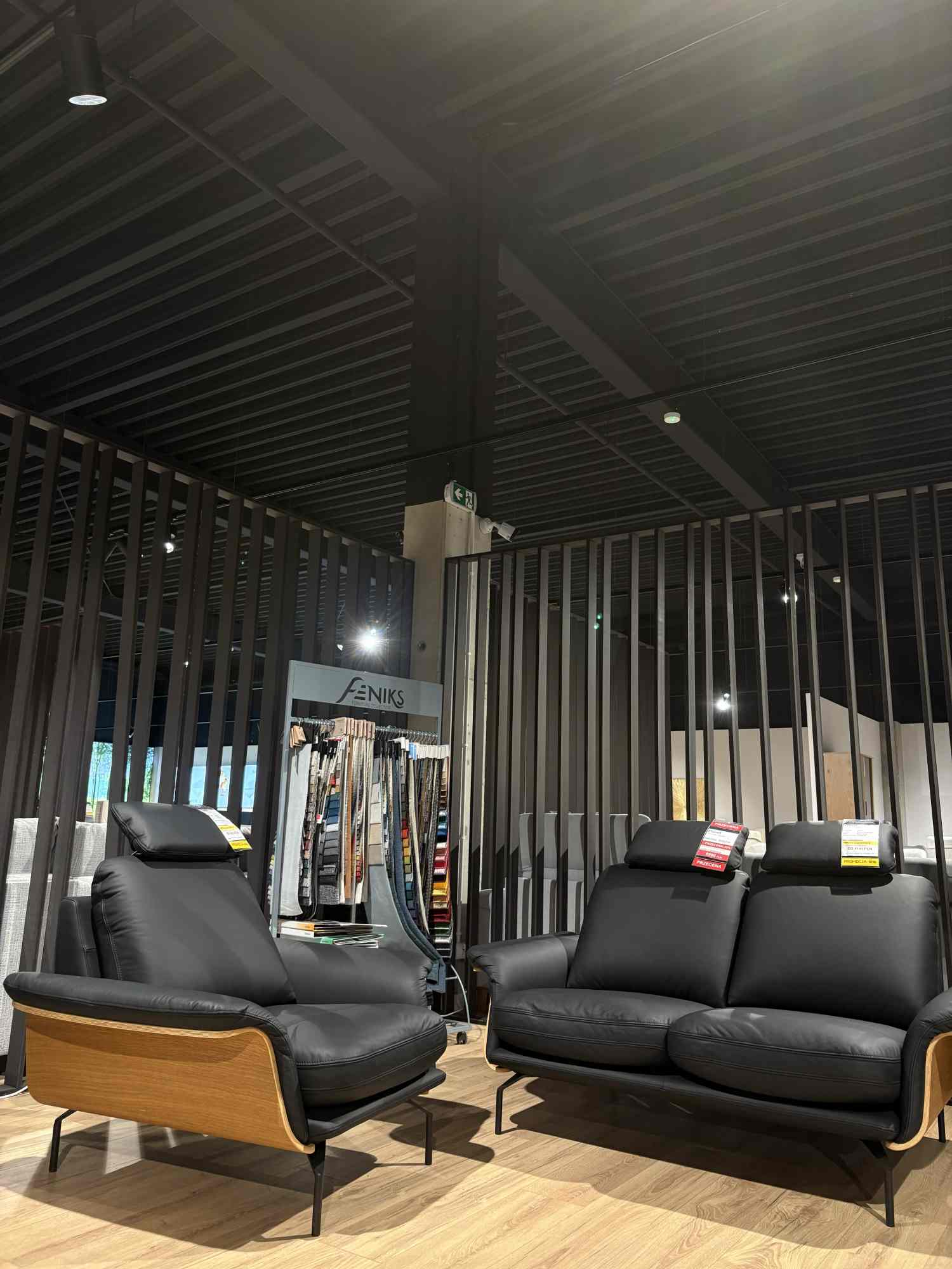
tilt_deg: +12.0
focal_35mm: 26
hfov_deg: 53.1
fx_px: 953
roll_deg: -1.6
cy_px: 634
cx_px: 476
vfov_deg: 67.3
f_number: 1.6
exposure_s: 1/50
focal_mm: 5.96
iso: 100
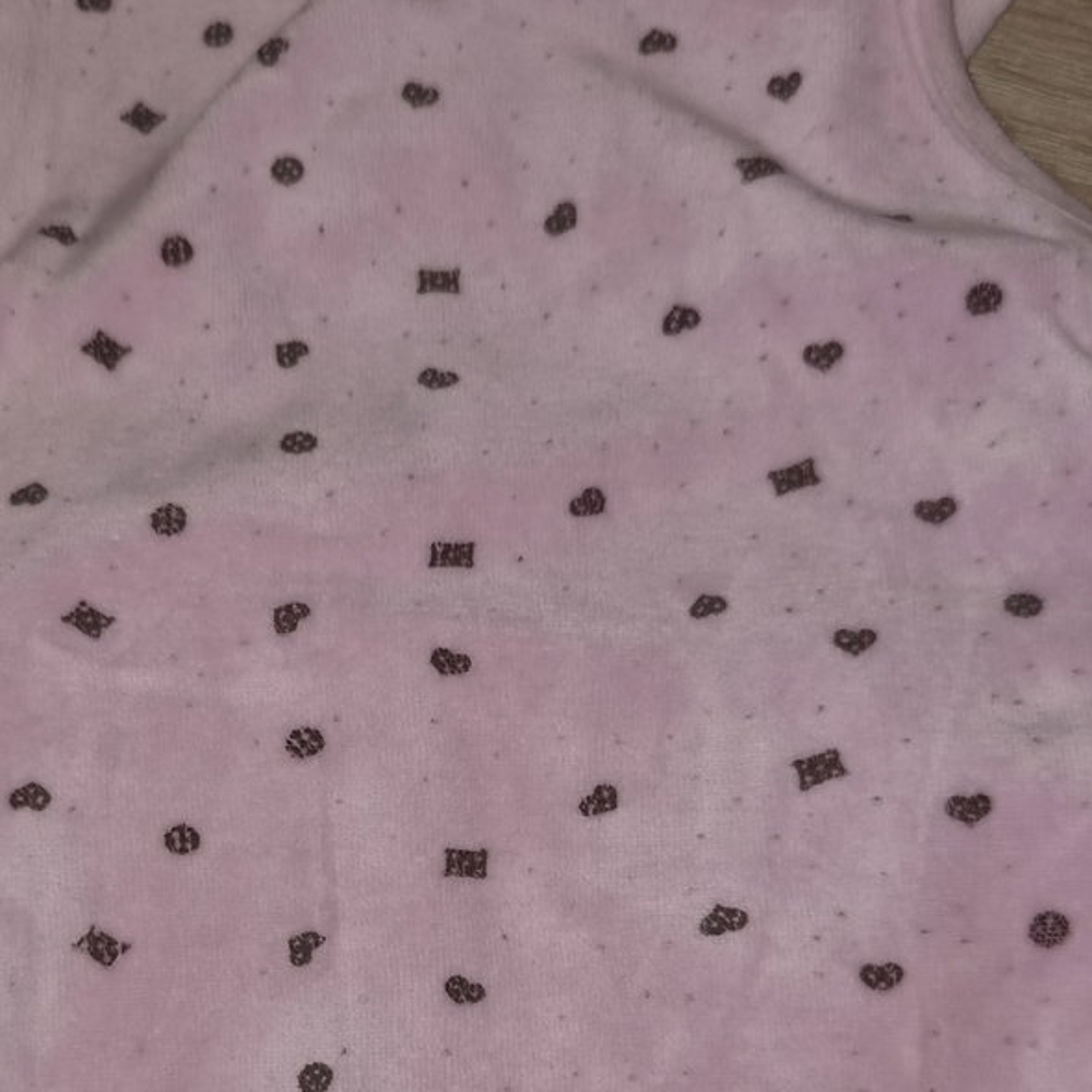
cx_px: 407
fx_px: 2034
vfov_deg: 29.5
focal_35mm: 57
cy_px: 845
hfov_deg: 29.9
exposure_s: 1/50
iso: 100
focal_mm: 5.4
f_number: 1.8
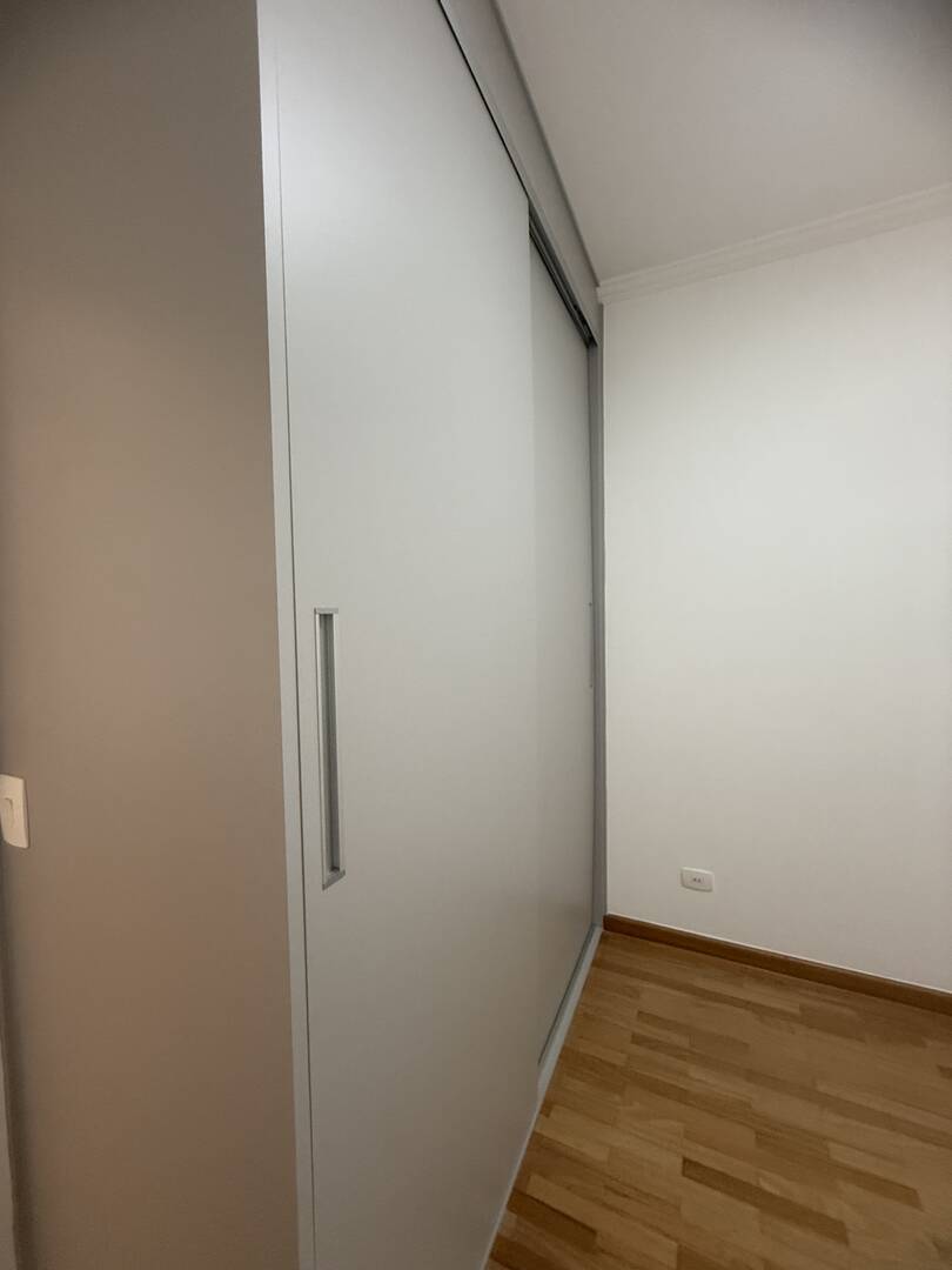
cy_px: 635
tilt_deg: -2.0
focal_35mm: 14
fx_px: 513
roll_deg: +0.3
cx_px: 476
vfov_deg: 102.1
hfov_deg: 85.7
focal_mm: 2.22
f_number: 2.2
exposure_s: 1/120
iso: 250
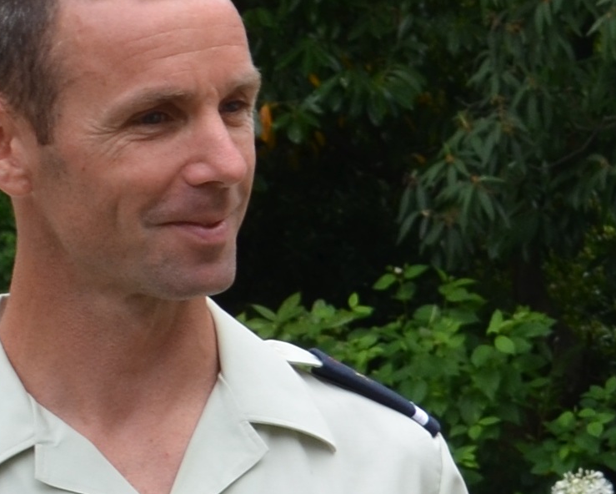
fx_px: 3758
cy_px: 412
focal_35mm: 206
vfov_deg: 7.5
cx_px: 1548
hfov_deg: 8.5
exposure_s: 1/200
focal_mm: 22
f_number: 8
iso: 200
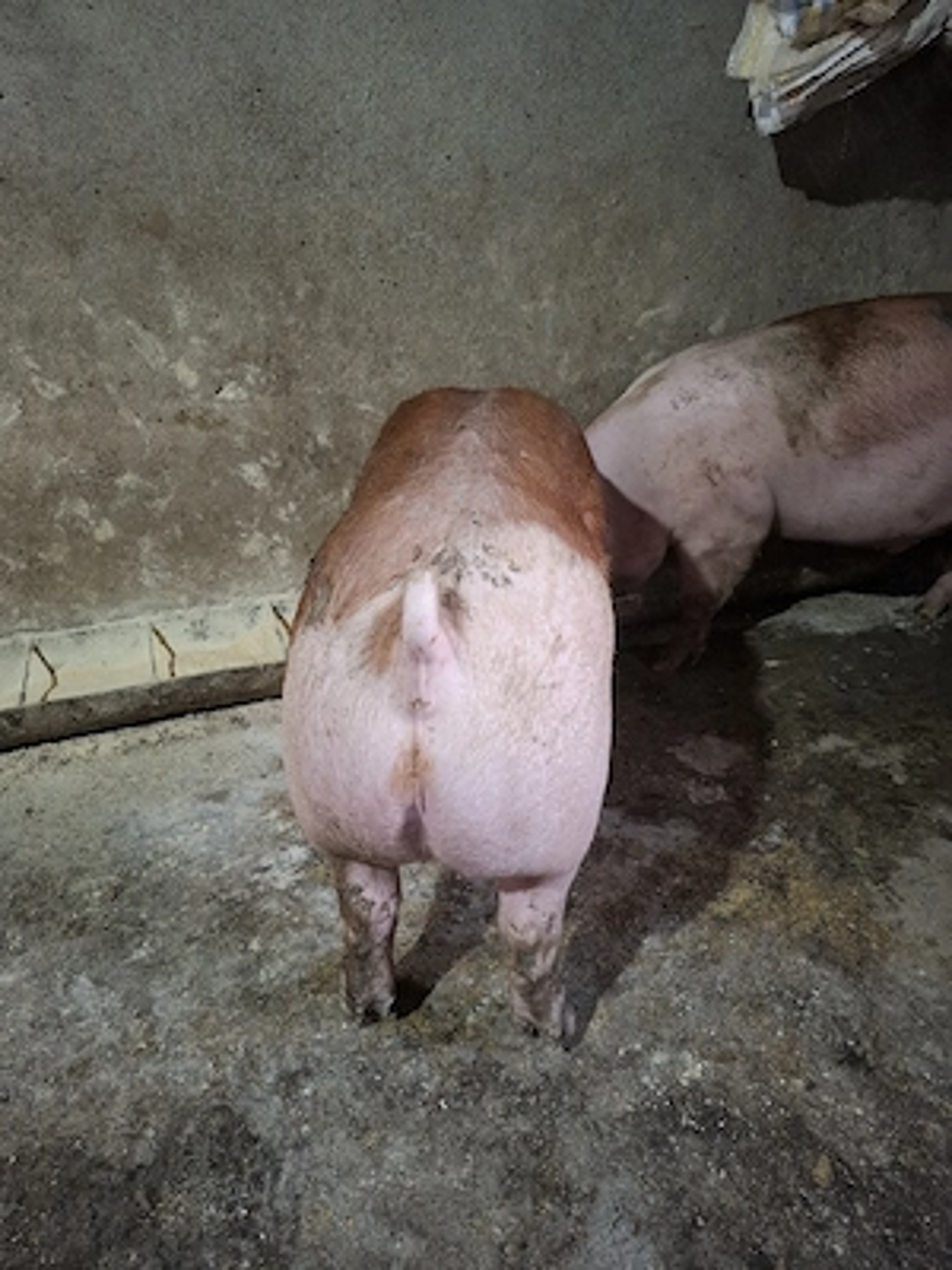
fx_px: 843
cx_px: 476
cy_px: 635
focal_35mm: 23
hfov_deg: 58.9
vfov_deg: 73.9
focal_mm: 5.54
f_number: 1.8
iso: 500
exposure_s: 1/25
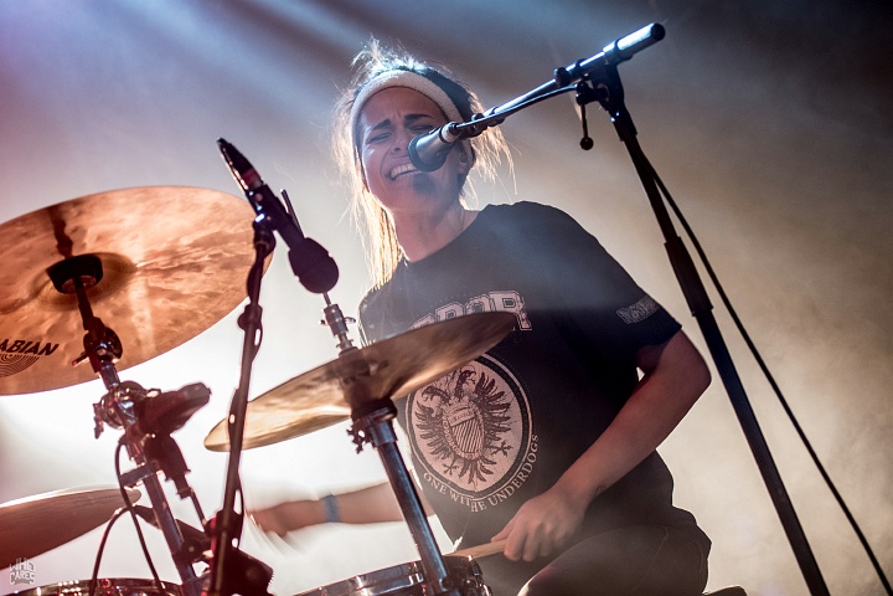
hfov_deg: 19.5
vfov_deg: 13.0
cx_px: 446
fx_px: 2604
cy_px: 298
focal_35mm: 105
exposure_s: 1/100
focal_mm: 70
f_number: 2.8
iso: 800
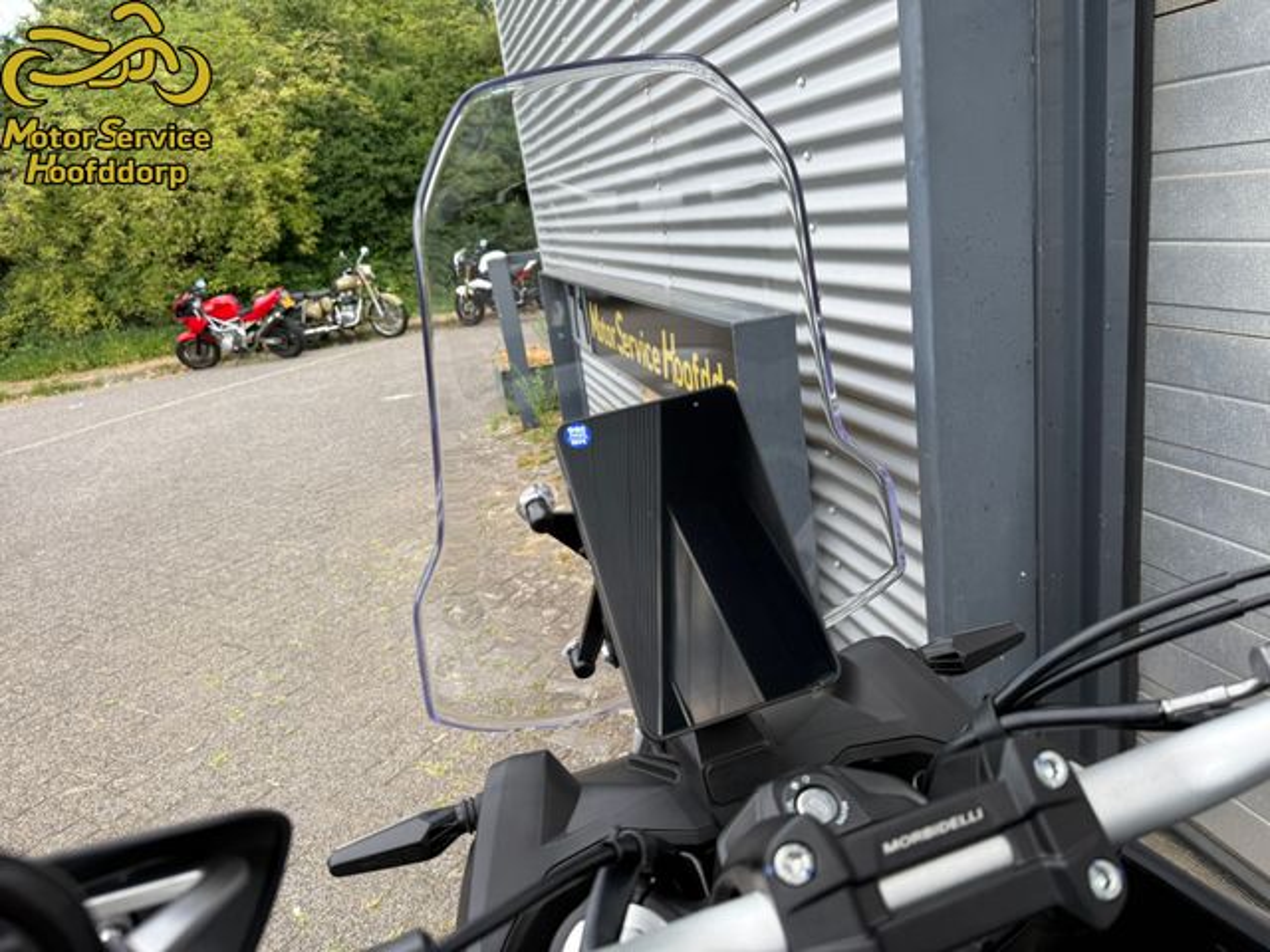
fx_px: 881
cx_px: 635
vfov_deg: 56.8
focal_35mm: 24
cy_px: 476
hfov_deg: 71.6
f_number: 1.78
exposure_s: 1/831
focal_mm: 6.76
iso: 80
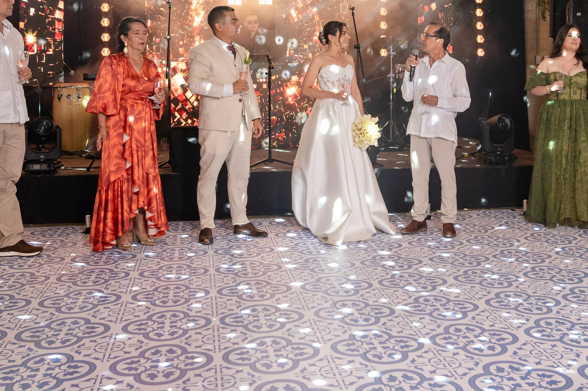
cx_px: 344
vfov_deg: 32.1
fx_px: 669
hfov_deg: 47.2
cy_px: 112
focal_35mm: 41
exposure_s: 1/200
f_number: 5.6
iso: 2500
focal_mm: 24
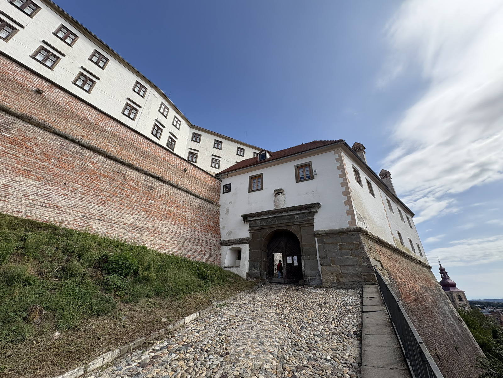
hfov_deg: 102.1
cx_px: 252
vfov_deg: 85.7
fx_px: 203
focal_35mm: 14
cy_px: 189
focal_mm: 2.22
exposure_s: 1/1709
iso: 40
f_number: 2.2
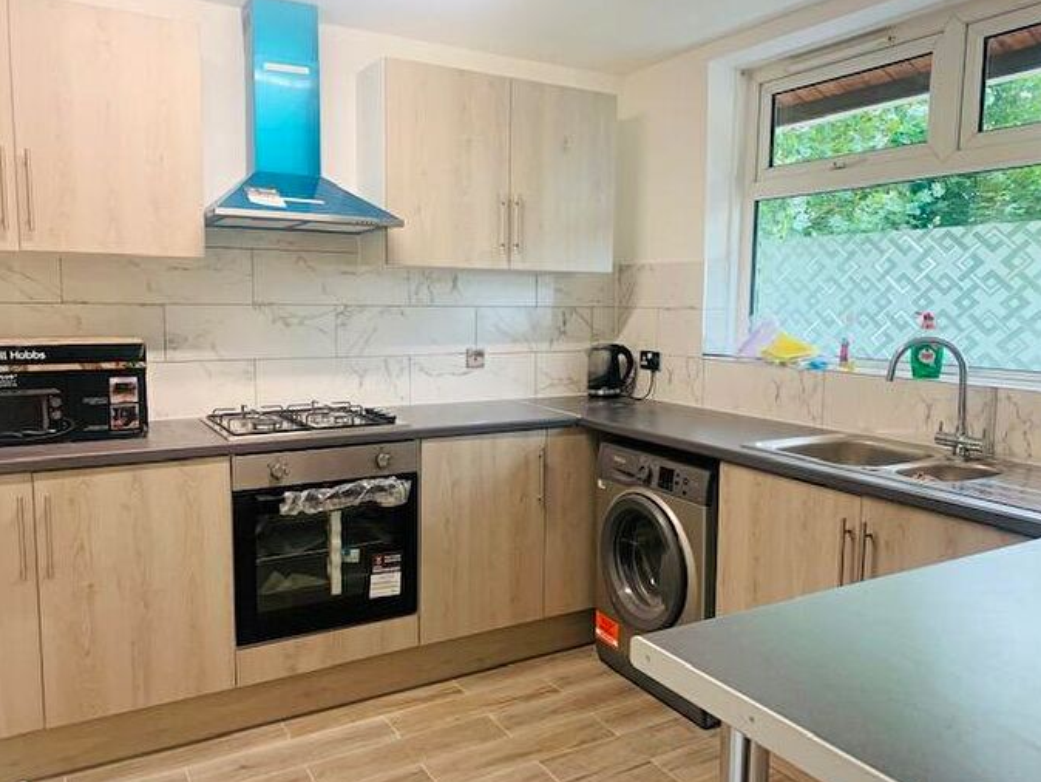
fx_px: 812
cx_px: 536
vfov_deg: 51.4
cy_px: 392
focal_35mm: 27
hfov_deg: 65.3
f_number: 1.8
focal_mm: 4.25
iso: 100
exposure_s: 1/60
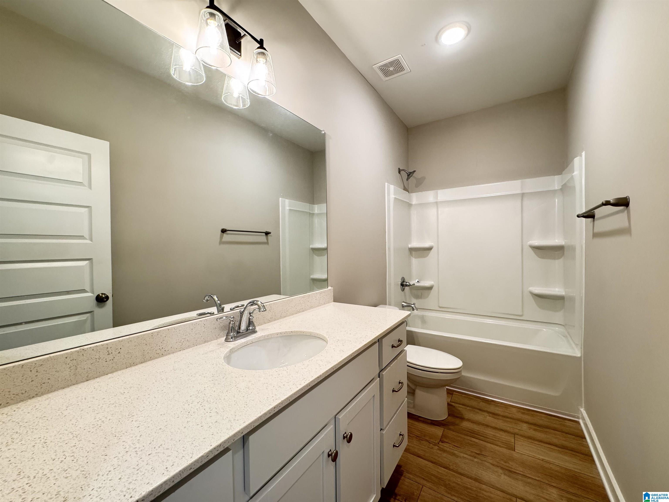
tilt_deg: -0.8
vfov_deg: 85.7
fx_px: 271
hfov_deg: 102.1
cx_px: 334
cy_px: 251
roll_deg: +0.6
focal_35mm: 14
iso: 250
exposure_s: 1/60
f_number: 2.2
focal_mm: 2.22
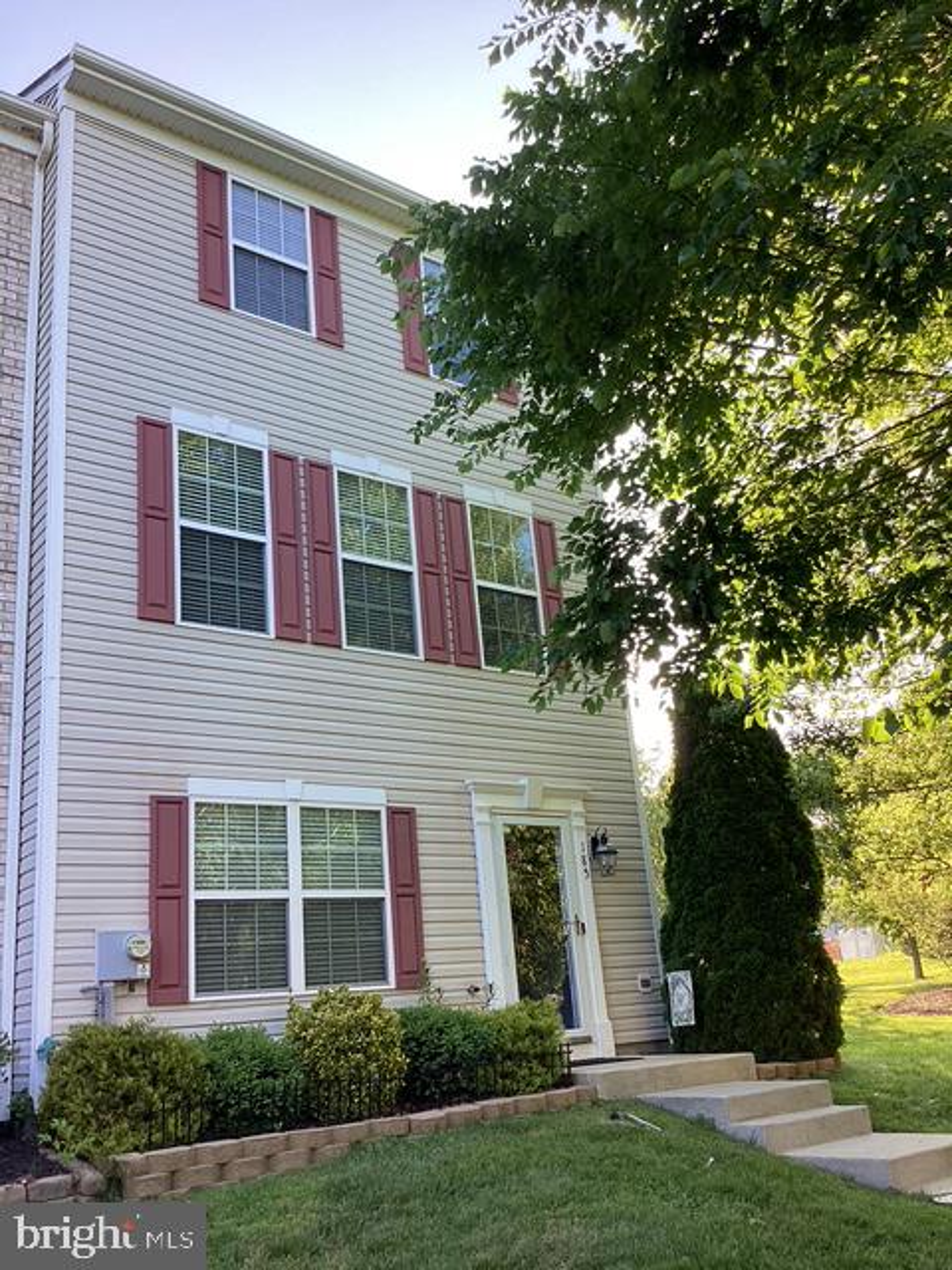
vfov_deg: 58.4
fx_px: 1137
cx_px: 476
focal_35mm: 31
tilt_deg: +18.0
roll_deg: +2.2
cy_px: 635
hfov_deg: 45.4
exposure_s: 1/120
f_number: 2.4
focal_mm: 3.3
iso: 32
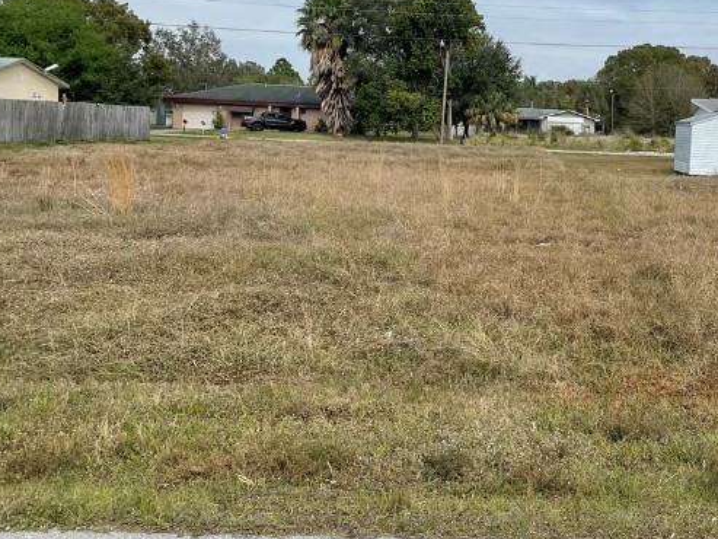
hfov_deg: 34.4
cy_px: 192
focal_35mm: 54
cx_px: 583
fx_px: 1120
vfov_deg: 26.9
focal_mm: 4.2
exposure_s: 1/4464
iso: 32
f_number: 1.6
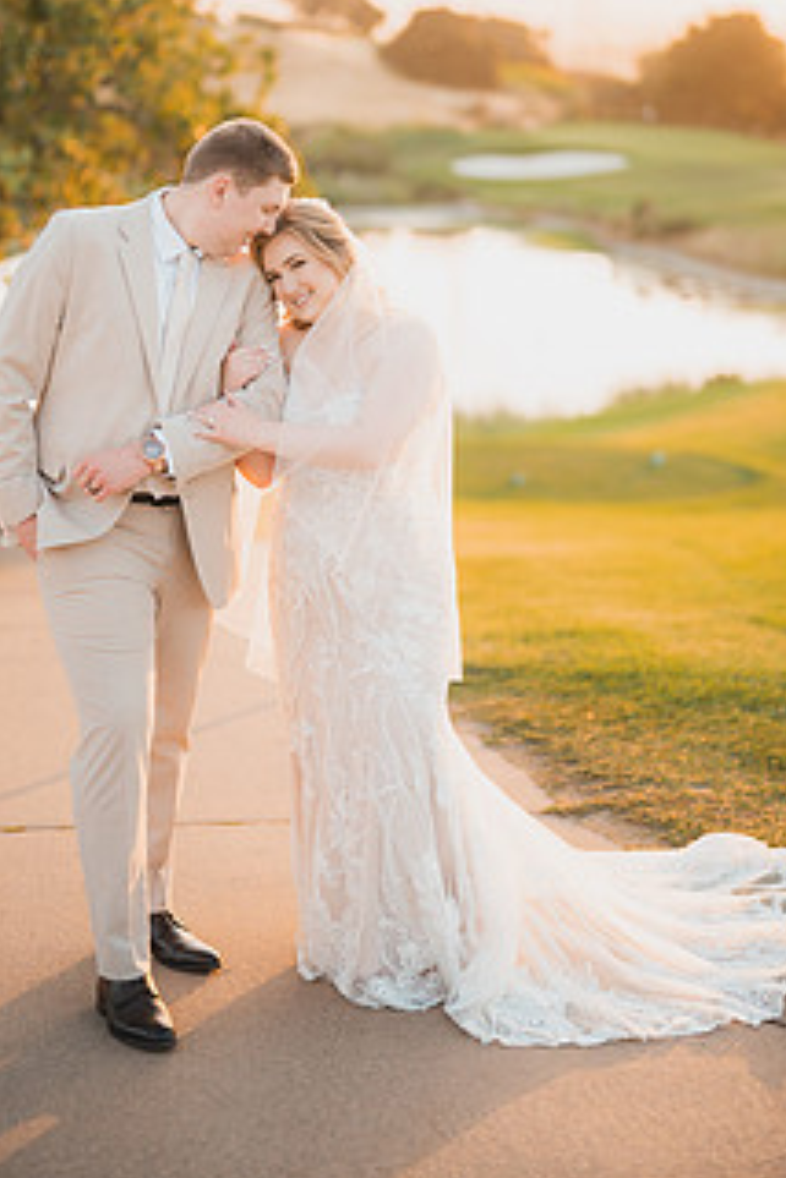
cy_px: 378
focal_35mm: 70
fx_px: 2292
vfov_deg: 28.6
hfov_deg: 19.5
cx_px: 371
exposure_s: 1/500
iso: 125
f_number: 1.2
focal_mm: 50
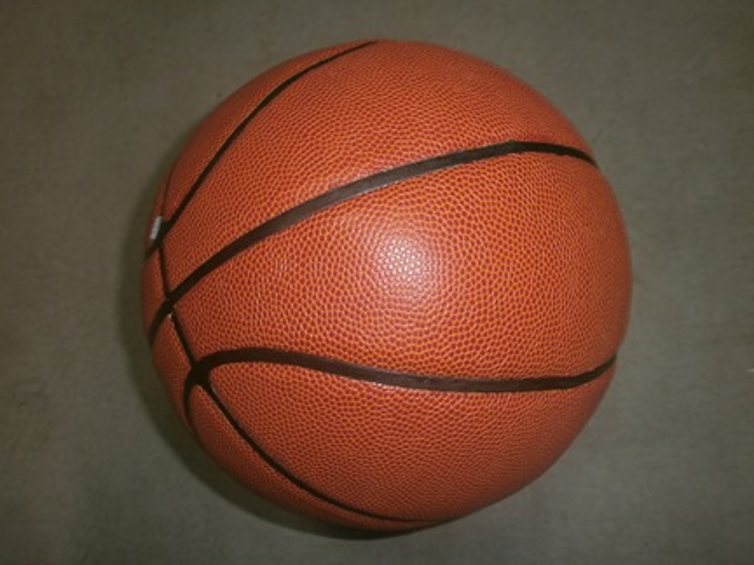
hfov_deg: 63.4
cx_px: 389
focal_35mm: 28
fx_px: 610
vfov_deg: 49.7
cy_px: 284
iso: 100
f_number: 2.9
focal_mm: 4.8
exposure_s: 1/30
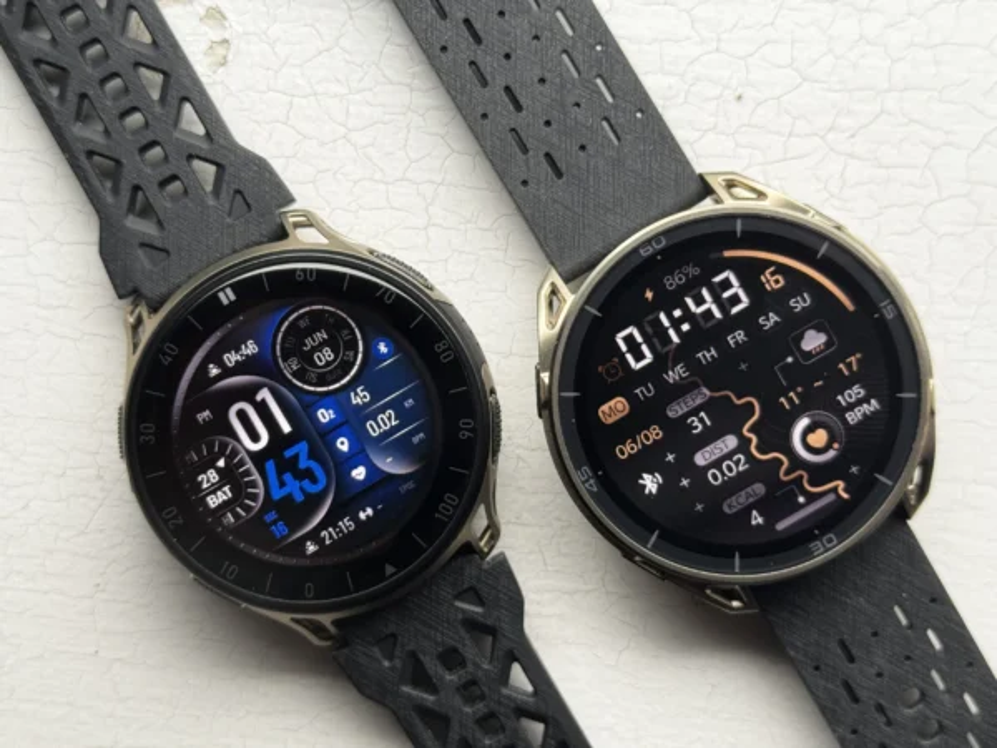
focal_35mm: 48
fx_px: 1382
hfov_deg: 39.7
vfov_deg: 30.3
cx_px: 498
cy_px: 374
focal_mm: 6.76
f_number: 1.78
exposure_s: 1/88
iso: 100
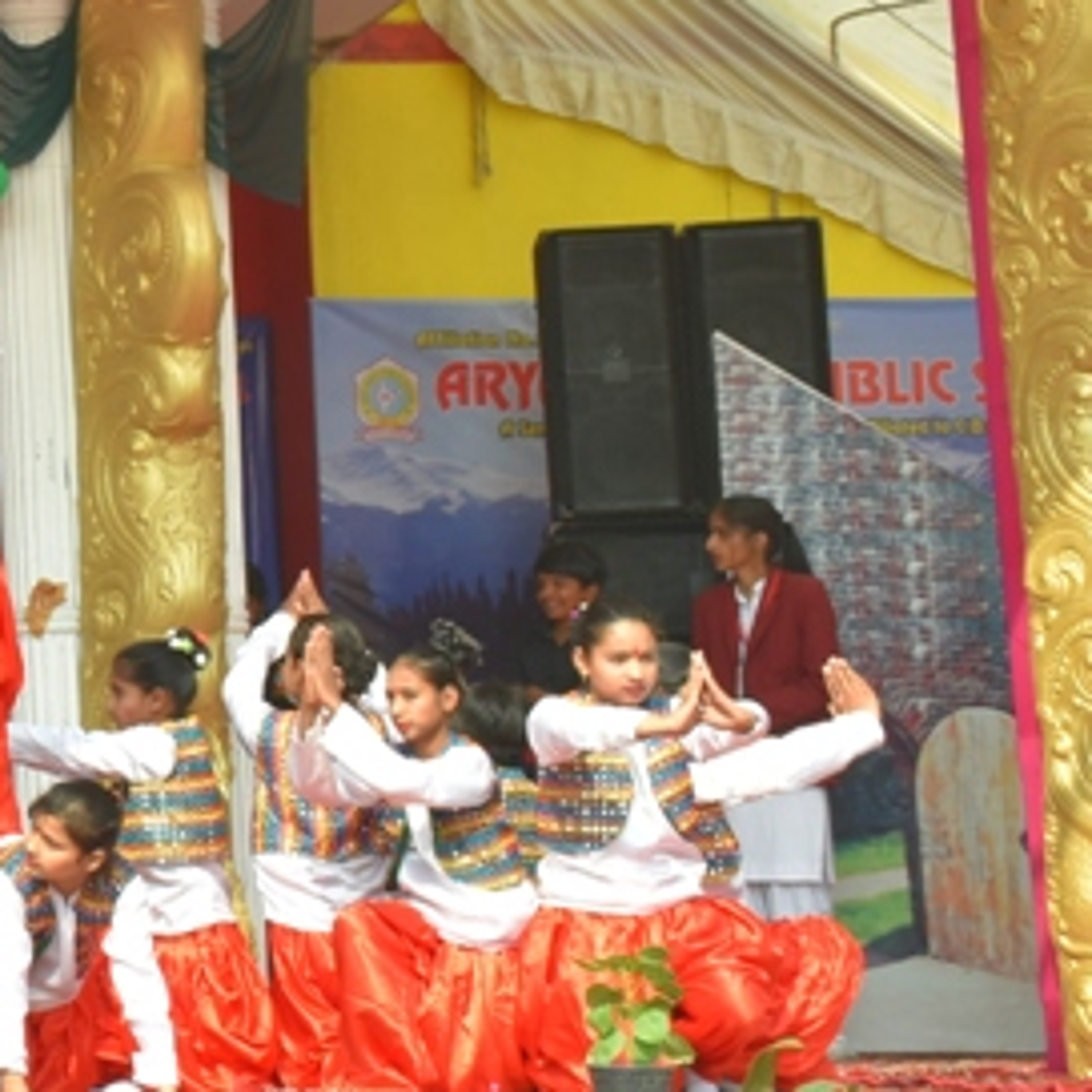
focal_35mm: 130
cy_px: 231
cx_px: -819
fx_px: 4625
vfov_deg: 13.4
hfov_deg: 12.4
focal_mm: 27
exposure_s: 1/160
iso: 160
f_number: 8
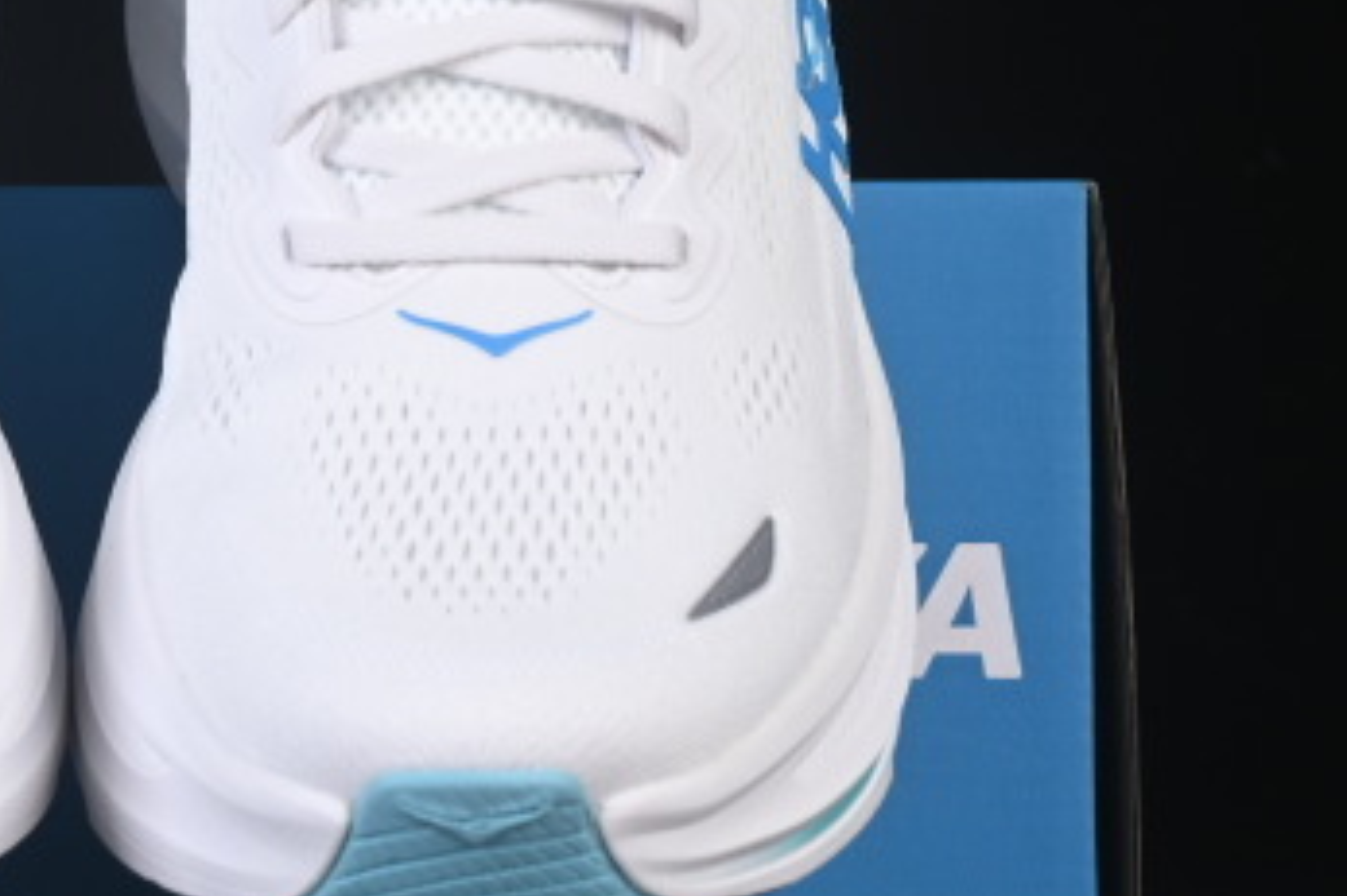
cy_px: 281
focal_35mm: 173
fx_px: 6470
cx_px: 82
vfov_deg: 7.9
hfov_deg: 11.8
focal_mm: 50
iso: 160
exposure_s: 1/100
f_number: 8
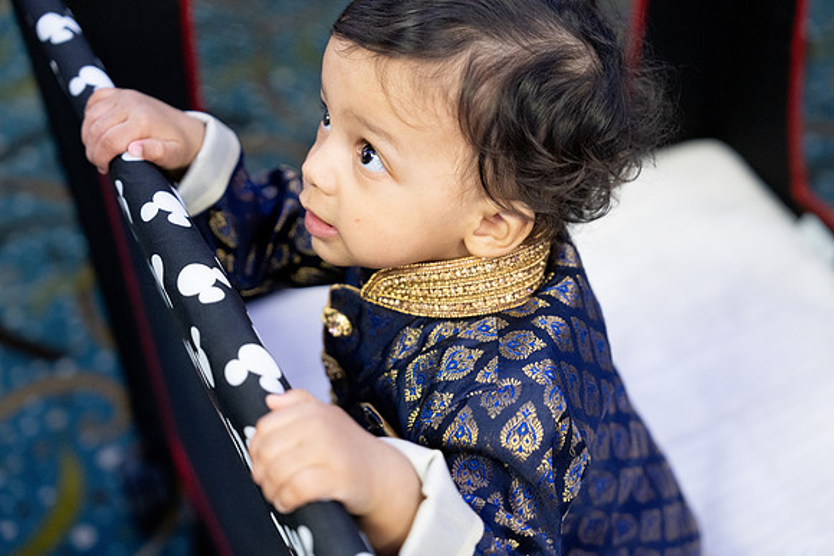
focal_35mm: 60
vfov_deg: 22.6
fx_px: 1390
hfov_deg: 33.4
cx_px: 417
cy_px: 278
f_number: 2.8
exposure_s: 1/125
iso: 5000
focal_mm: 60
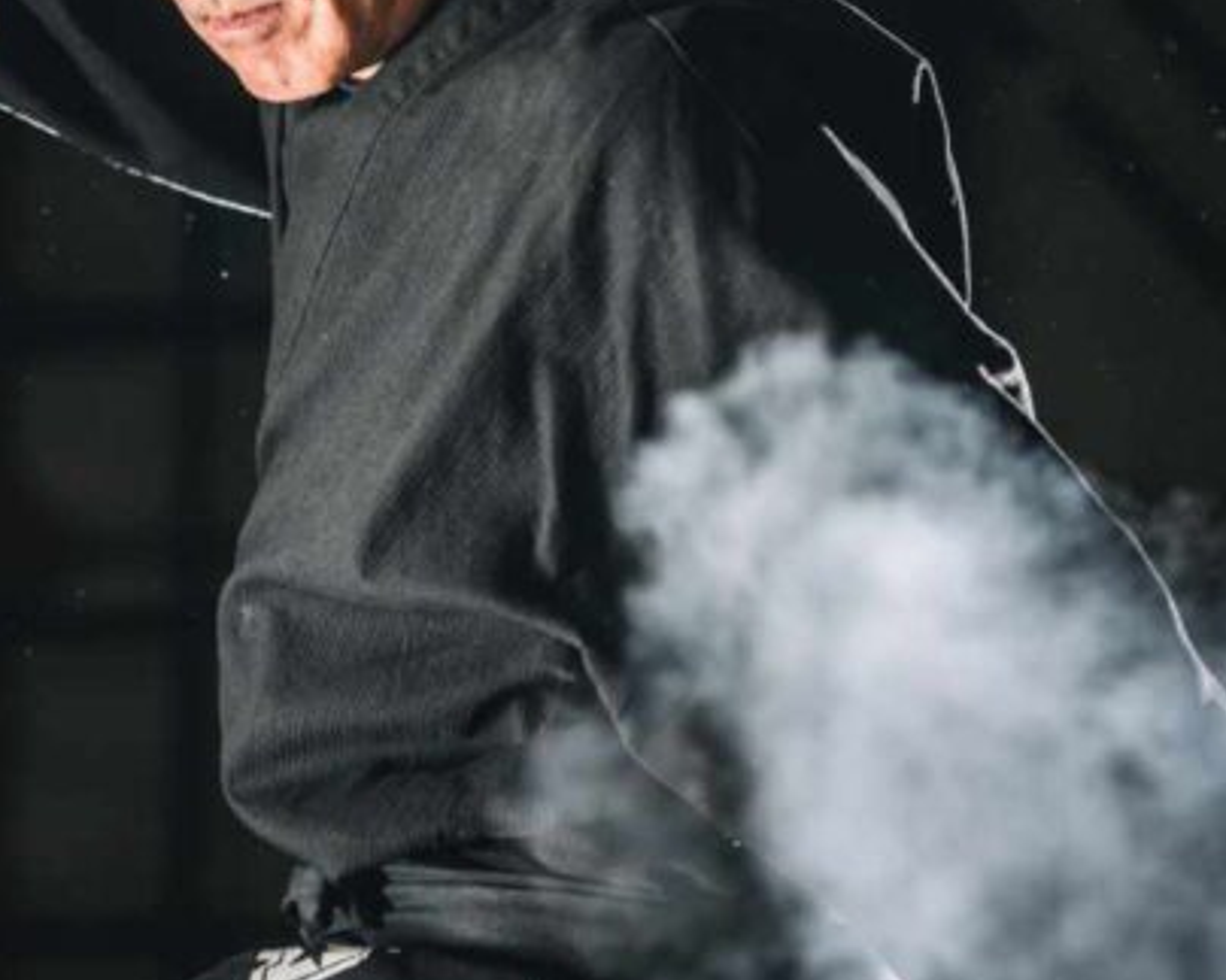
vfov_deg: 7.9
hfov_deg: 9.9
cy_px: 303
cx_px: 473
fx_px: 7074
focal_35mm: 195
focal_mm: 105
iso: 3200
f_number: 2.8
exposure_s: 1/320
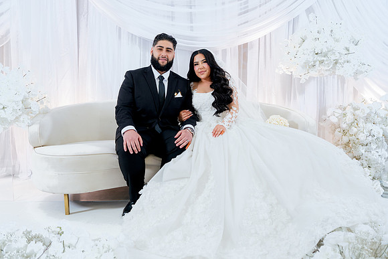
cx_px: 194
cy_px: 130
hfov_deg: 65.5
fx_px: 302
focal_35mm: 28
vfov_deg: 46.4
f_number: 2.8
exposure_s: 1/160
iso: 800
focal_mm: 28
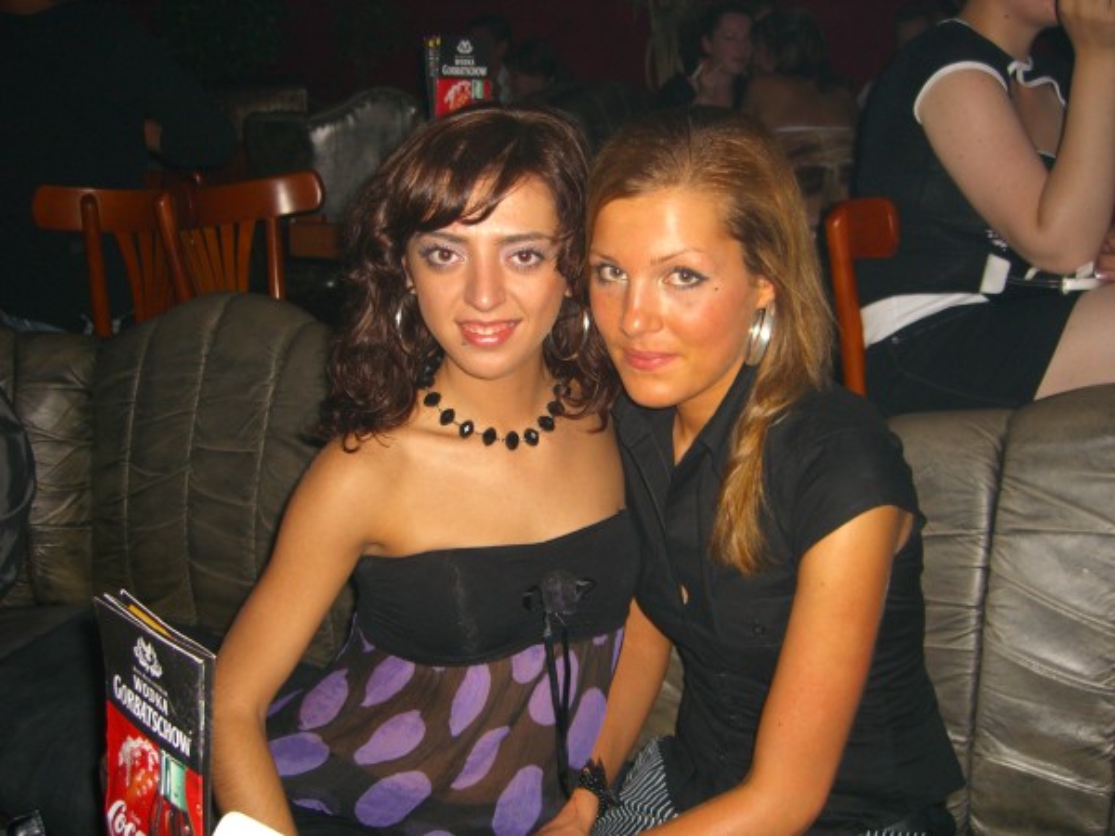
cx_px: 558
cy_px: 418
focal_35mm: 38
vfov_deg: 37.7
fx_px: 1224
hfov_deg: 49.0
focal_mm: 7.9
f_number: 2.8
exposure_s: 1/60
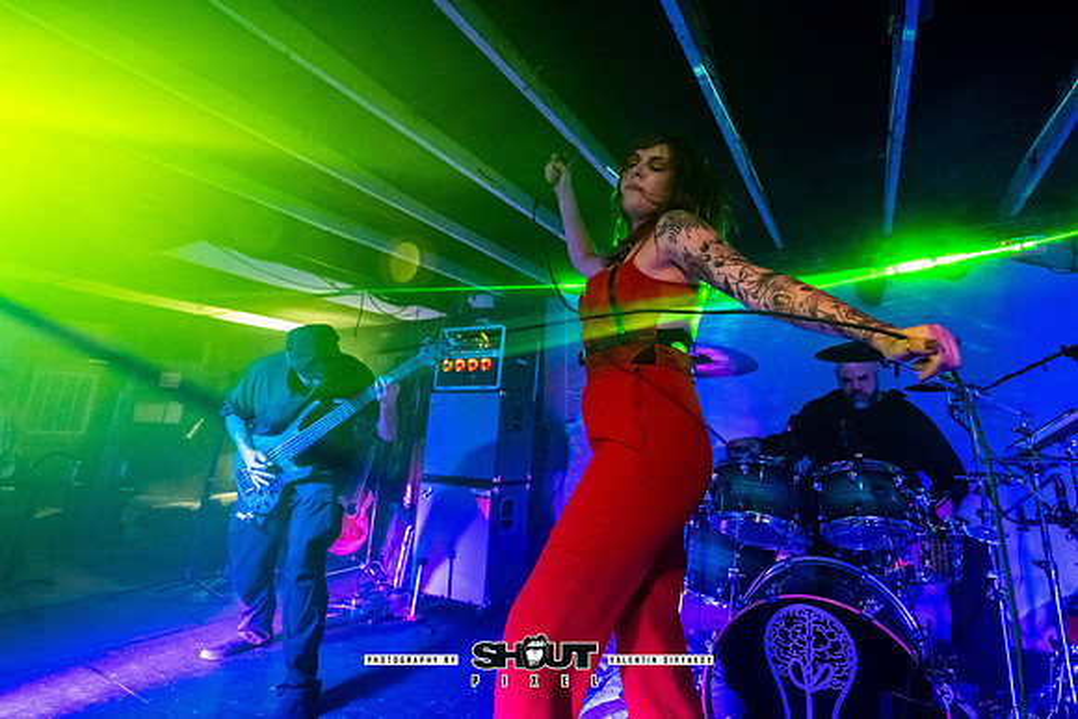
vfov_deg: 71.6
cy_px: 296
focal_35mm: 16
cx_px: 597
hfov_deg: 94.7
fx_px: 493
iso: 3200
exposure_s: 1/250
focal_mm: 14
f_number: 2.8
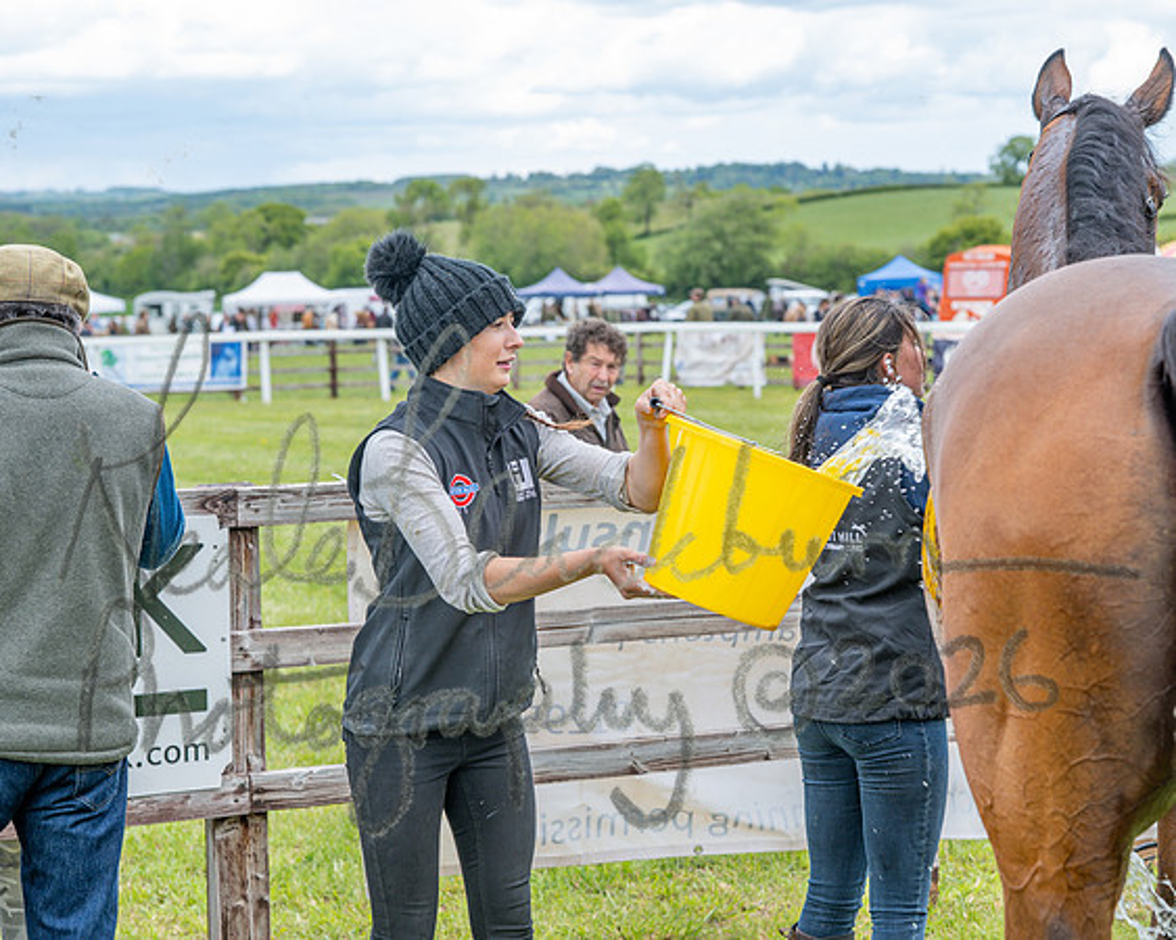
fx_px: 2586
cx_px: 588
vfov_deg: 20.6
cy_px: 470
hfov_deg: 25.6
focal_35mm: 74
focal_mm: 66
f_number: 5
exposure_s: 1/320
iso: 200
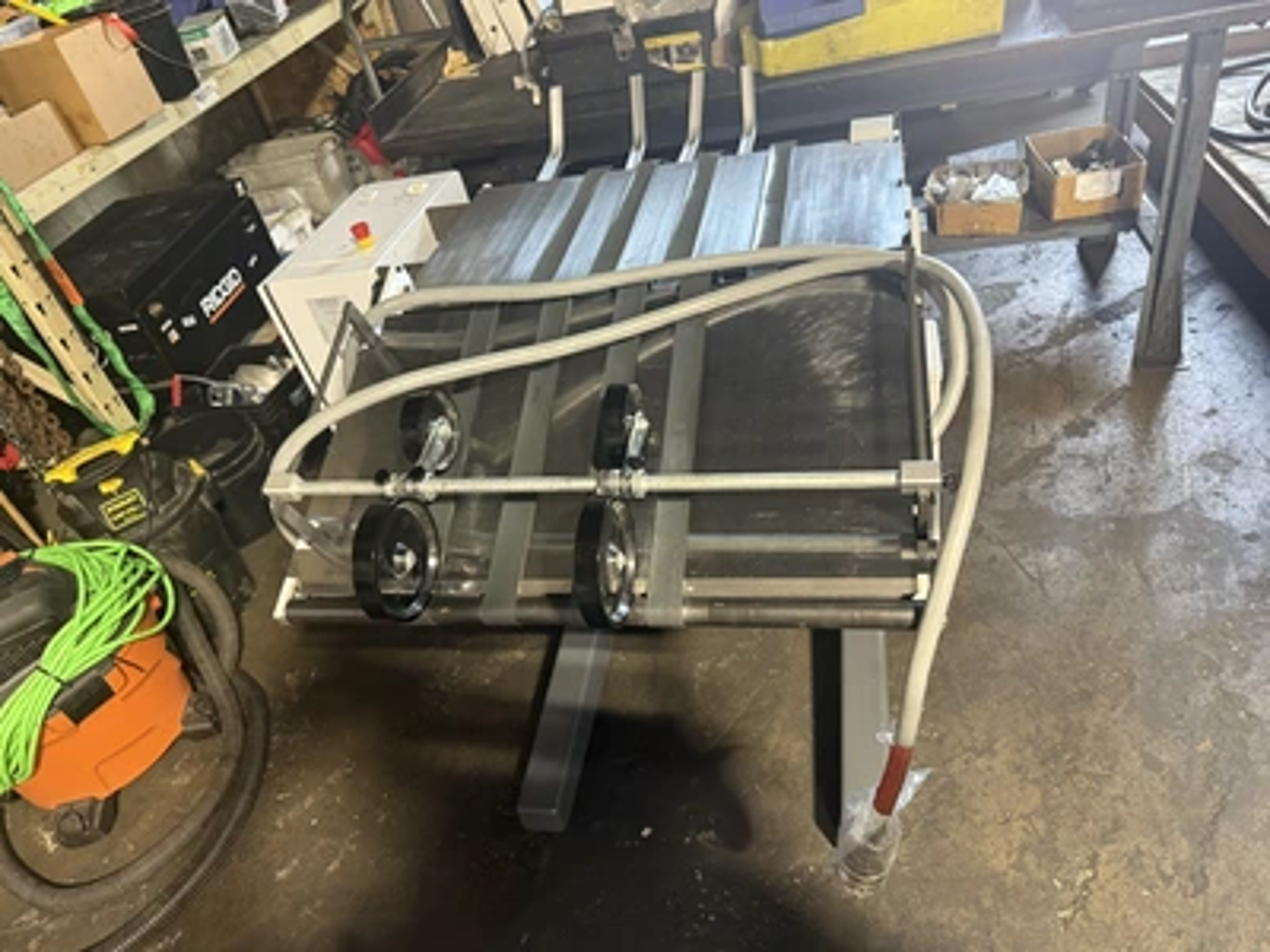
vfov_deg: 56.8
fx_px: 881
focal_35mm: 24
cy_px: 476
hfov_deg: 71.6
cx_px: 635
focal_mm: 6.76
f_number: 1.78
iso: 500
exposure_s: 1/60
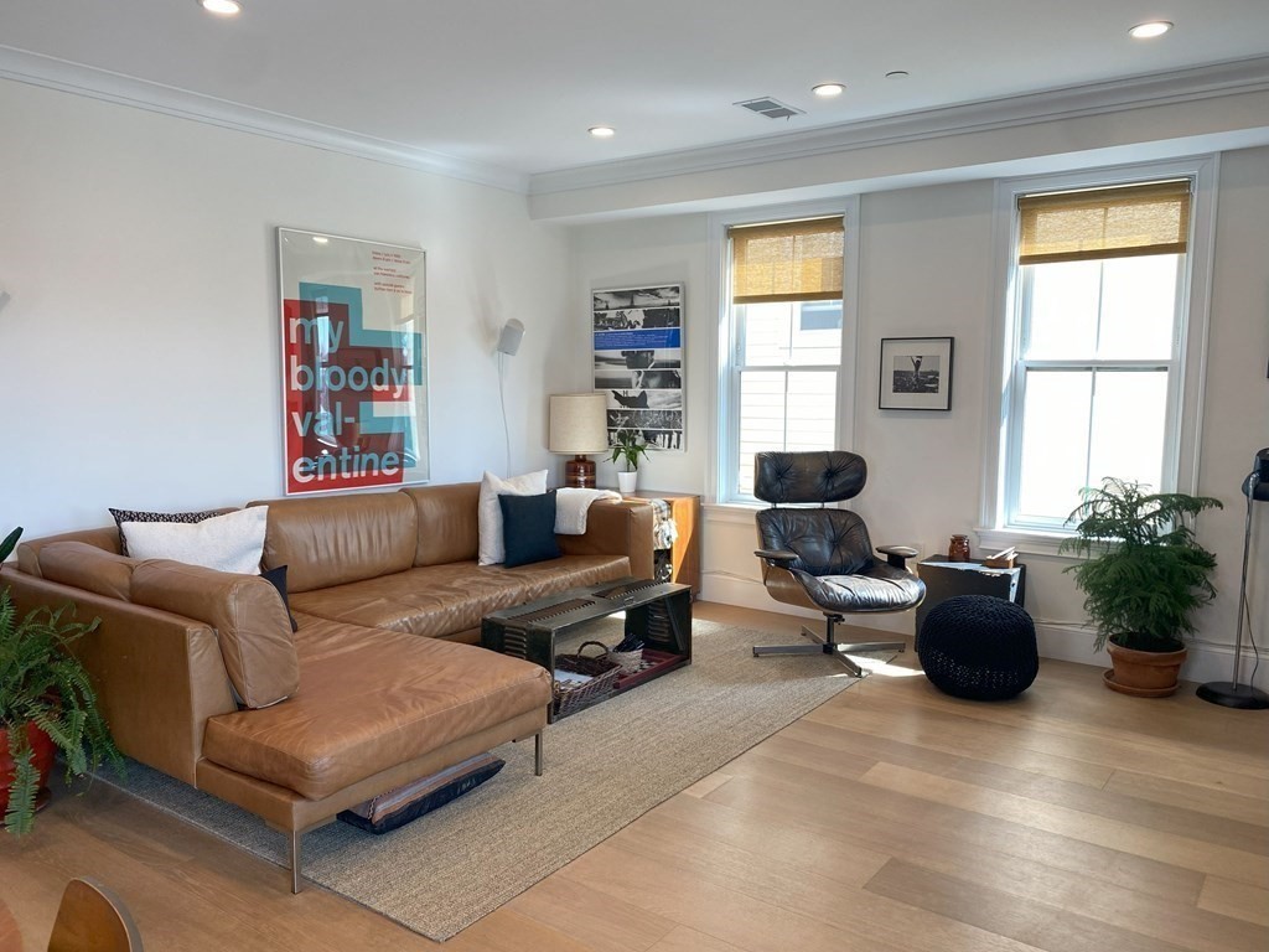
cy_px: 476
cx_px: 634
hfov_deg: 67.3
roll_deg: -0.3
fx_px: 953
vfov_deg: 53.1
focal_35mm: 26
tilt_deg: -6.2
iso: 64
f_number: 1.8
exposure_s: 1/120
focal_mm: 4.25
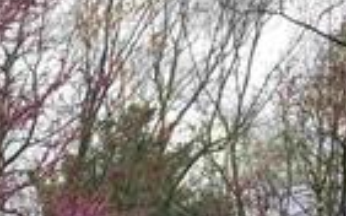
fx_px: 1320
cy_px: 493
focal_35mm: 140
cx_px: -285
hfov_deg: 13.4
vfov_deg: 8.6
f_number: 2.2
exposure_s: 1/523
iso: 25
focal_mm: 4.15
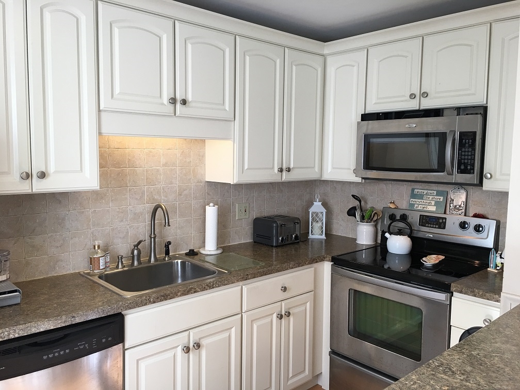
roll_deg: -0.9
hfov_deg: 61.7
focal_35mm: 29
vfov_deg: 48.2
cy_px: 195
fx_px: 436
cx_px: 260
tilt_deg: -4.7
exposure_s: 1/30
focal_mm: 4.15
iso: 32
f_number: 2.2
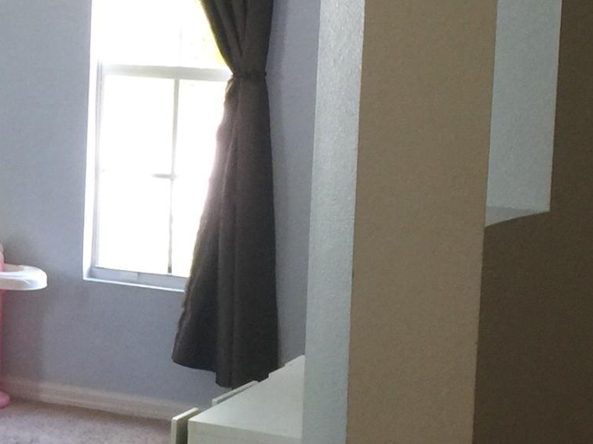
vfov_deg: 12.9
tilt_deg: -5.2
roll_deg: -2.1
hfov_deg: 16.3
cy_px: 102
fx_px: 1953
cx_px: -199
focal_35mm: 114
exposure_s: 1/15
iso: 64
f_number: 2.2
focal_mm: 4.15
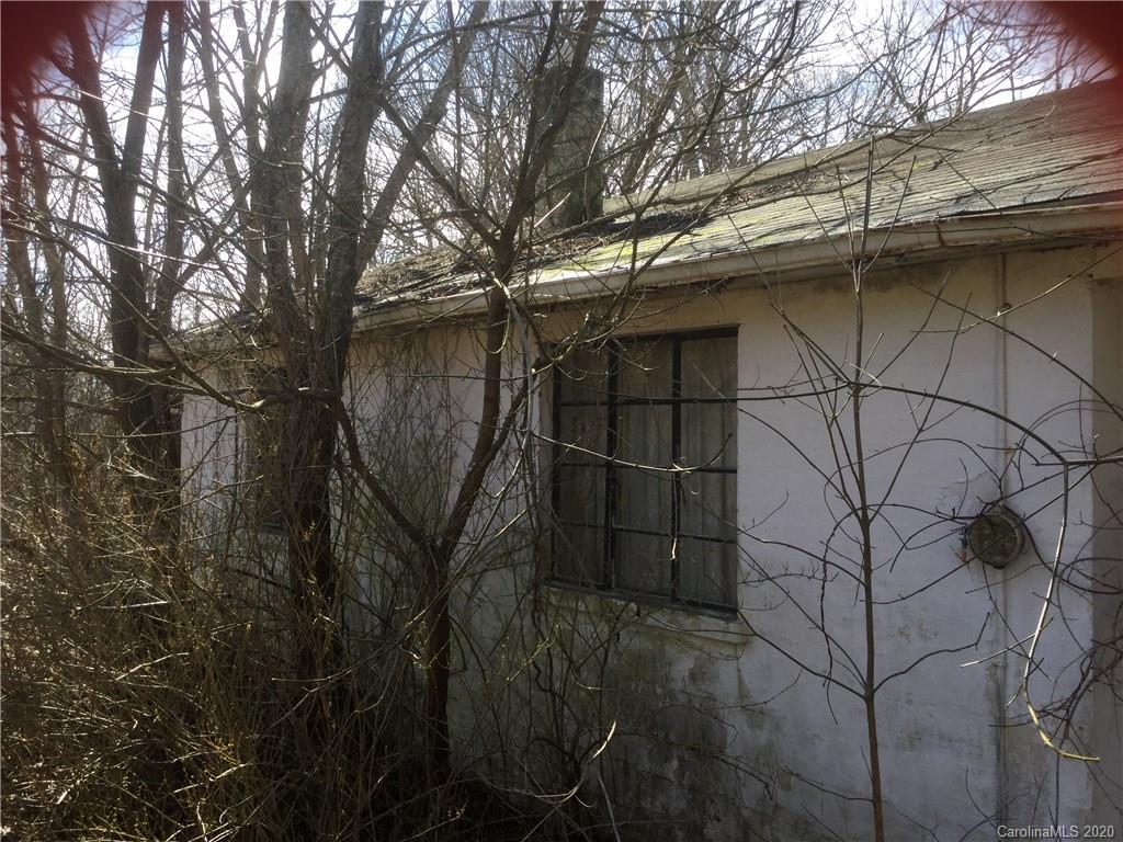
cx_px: 562
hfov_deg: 58.4
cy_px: 421
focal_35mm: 31
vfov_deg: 45.4
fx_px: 1006
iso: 25
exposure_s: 1/337
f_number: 2.4
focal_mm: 3.3
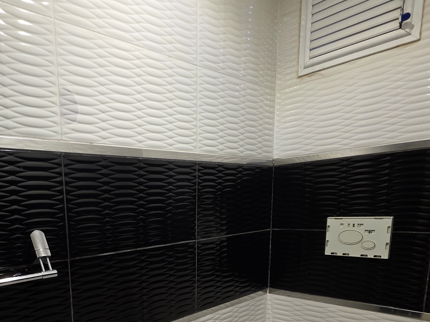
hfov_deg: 63.4
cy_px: 276
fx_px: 323
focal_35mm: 26
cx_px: 109
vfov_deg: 48.7
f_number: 1.9
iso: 320
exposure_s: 1/100
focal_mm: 2.2
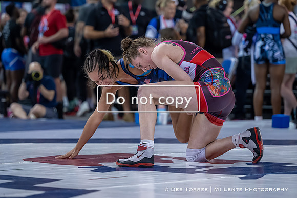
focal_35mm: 170
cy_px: 92
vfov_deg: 8.1
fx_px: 1404
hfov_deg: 12.1
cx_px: 141
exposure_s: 1/800
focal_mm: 135
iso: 1600
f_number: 2.8
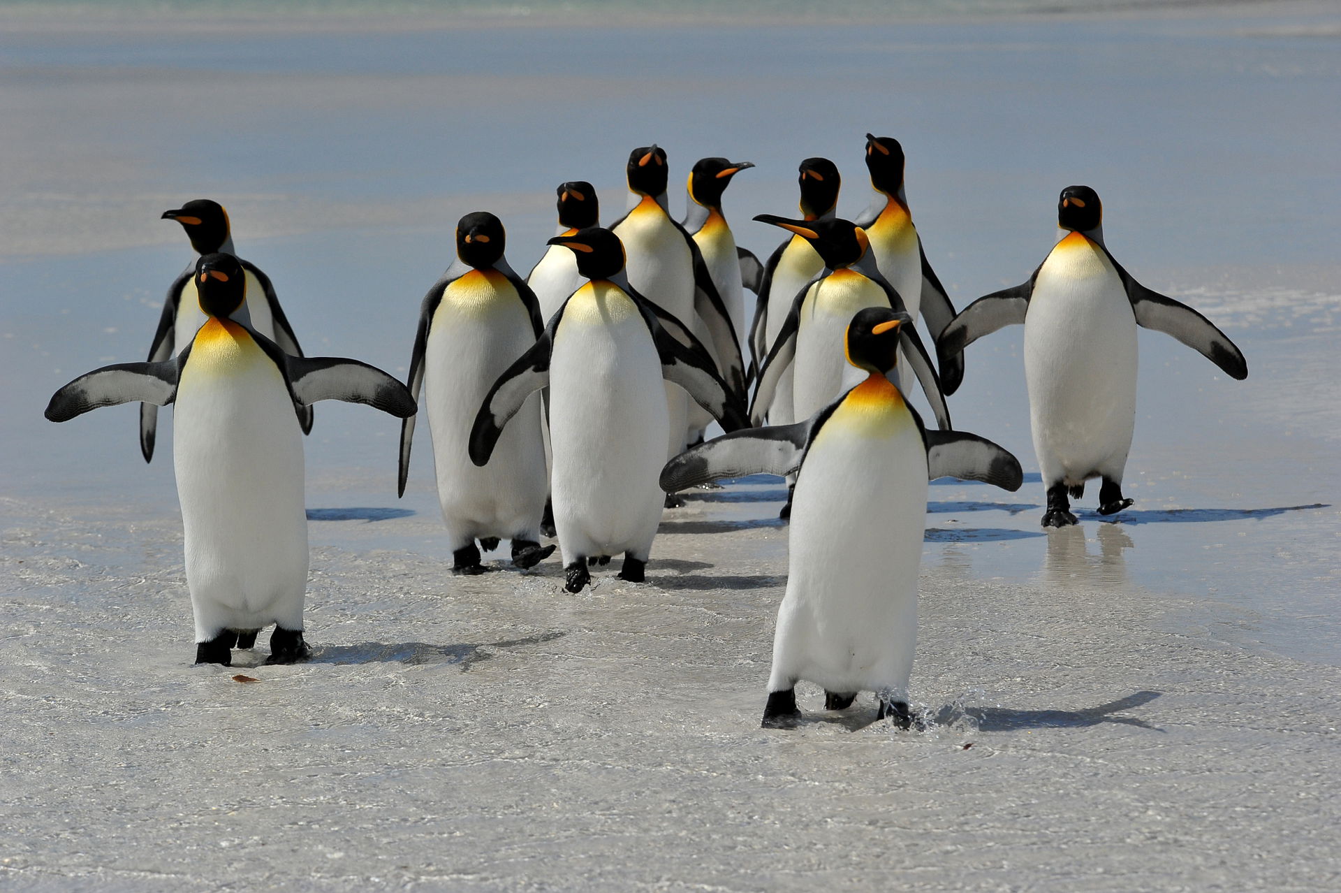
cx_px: 670
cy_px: 446
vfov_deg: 7.6
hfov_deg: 11.4
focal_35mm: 180
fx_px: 6701
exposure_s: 1/6400
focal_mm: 180
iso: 1250
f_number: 9
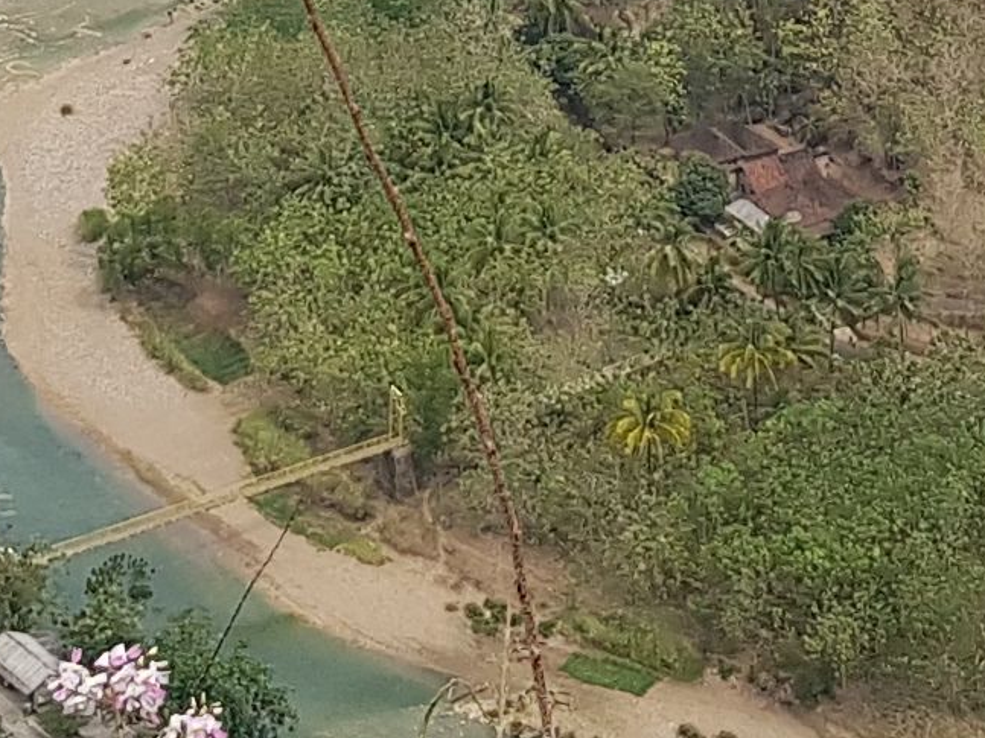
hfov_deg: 12.2
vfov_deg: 8.9
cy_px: -345
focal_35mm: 162
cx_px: 738
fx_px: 4609
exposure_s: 1/1144
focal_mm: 4.2
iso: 40
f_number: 1.7
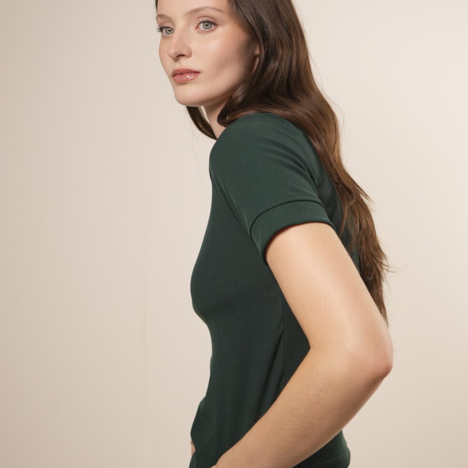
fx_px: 1193
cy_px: 222
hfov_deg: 22.2
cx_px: 240
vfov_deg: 22.2
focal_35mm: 78
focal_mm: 50
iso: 640
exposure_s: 1/125
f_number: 3.5
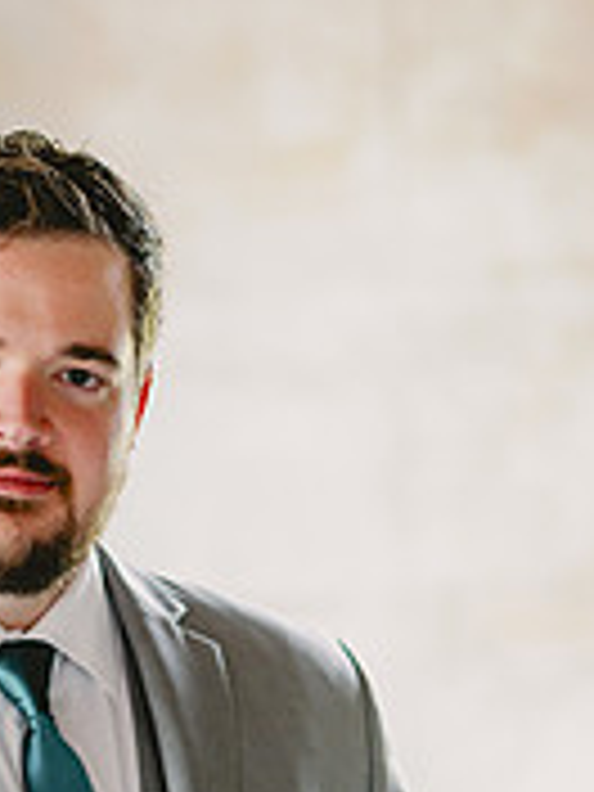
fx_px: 4782
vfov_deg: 9.4
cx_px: 25
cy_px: 824
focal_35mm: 209
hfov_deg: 7.1
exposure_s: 1/320
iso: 400
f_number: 2.2
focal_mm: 85
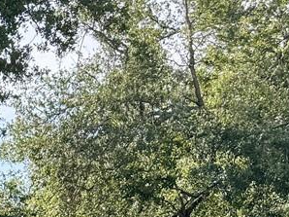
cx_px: -228
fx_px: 1076
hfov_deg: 13.7
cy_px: 442
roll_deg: +0.4
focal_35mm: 129
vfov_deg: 10.5
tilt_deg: +5.3
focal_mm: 6.76
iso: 80
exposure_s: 1/995
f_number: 1.78
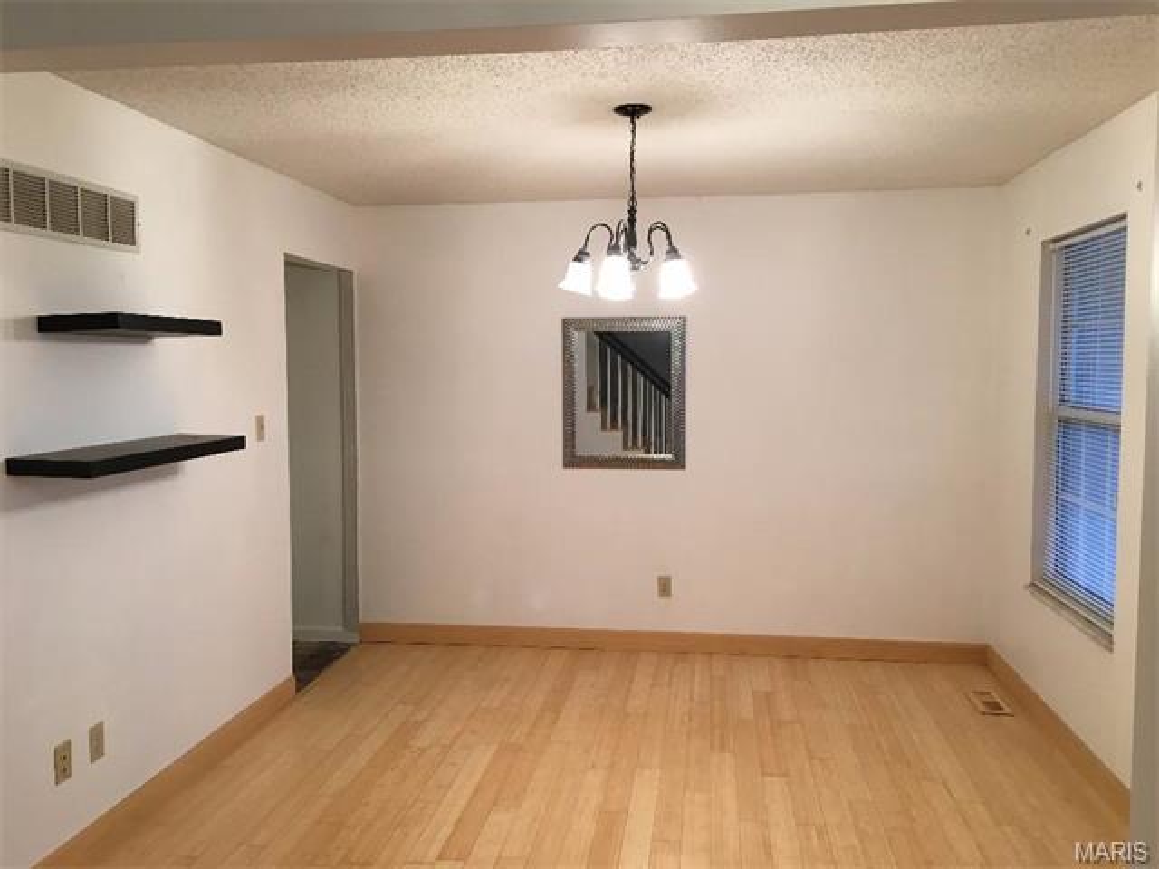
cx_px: 580
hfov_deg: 61.7
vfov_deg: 48.2
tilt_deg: -3.9
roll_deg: -0.2
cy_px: 434
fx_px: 971
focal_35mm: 29
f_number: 2.2
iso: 32
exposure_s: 1/30
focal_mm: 4.15
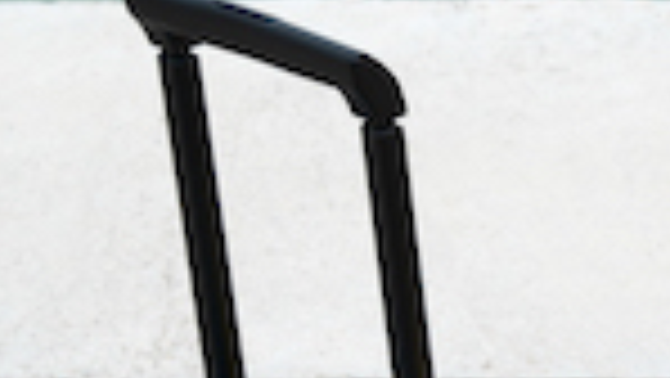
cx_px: 1425
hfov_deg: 8.4
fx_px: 4284
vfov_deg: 5.0
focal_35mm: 241
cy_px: 520
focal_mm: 43
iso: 160
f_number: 4.5
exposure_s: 1/320
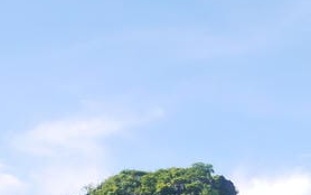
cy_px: 132
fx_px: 1085
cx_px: -11
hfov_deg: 15.9
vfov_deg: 10.2
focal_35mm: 128
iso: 160
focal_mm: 14
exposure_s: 1/400
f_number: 6.3
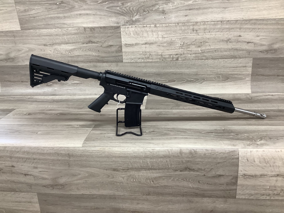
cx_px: 142
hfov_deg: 58.4
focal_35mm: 31
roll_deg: +1.3
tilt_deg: -20.6
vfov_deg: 45.4
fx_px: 254
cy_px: 106
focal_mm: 3.3
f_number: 2.4
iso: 125
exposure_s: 1/60
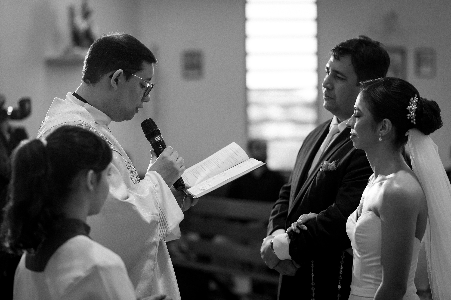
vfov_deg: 16.0
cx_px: 226
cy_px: 150
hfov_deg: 23.9
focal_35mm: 85
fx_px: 1064
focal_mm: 85
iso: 800
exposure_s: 1/200
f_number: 2.5
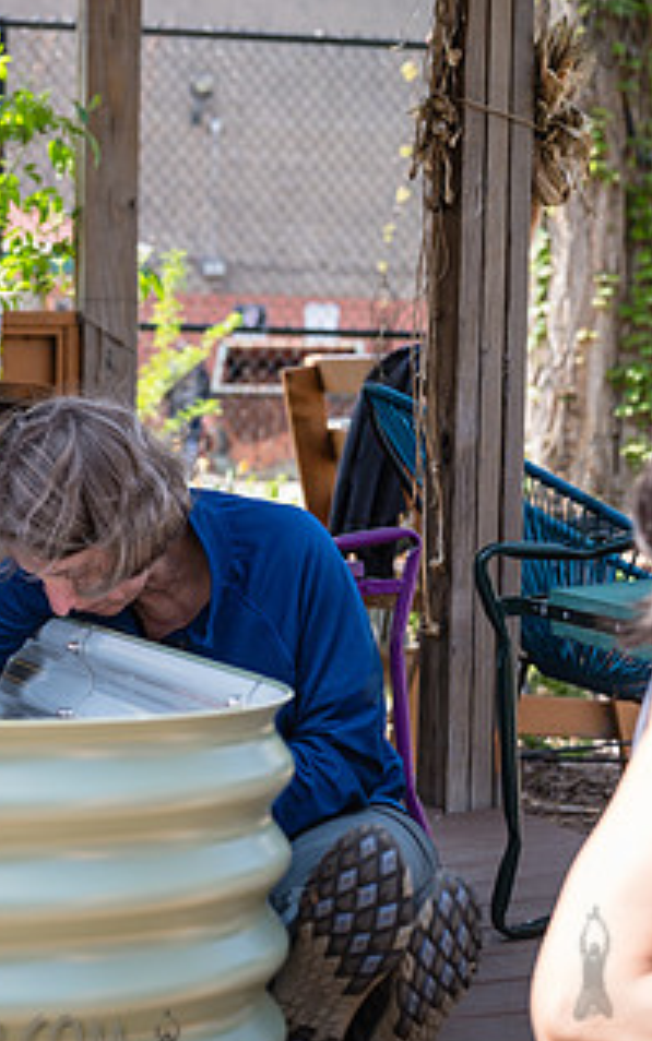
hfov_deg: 13.8
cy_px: 488
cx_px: -43
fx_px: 2642
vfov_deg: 22.3
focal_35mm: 93
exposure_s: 1/200
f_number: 3.5
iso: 100
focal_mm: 50
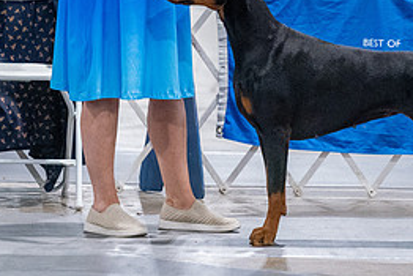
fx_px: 5073
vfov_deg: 3.1
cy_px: -7
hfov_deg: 4.7
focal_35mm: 442
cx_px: 219
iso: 6400
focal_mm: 200
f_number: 3.2
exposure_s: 1/320
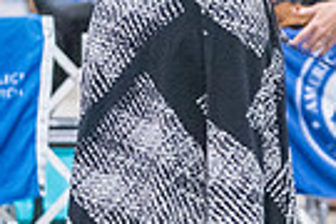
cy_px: 26
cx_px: 508
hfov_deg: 3.7
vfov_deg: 2.5
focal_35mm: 556
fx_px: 5189
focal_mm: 129
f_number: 2.8
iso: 6400
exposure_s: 1/320
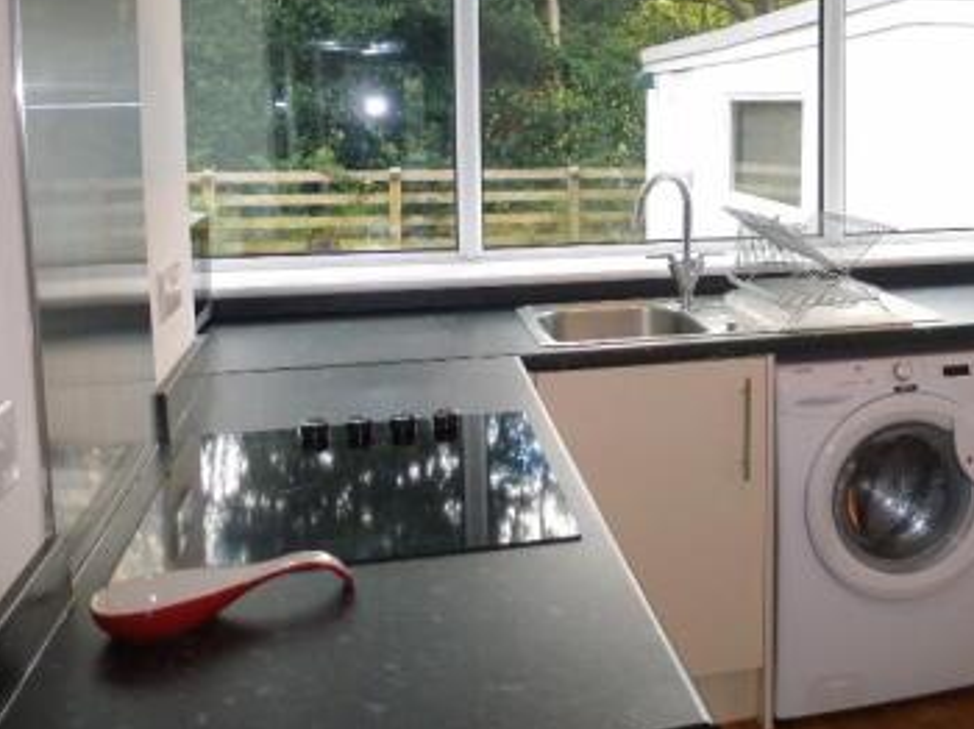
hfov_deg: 44.4
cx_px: 789
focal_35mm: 40
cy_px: 207
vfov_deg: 35.3
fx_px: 1125
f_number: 3.3
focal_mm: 4.3
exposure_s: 1/60
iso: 100
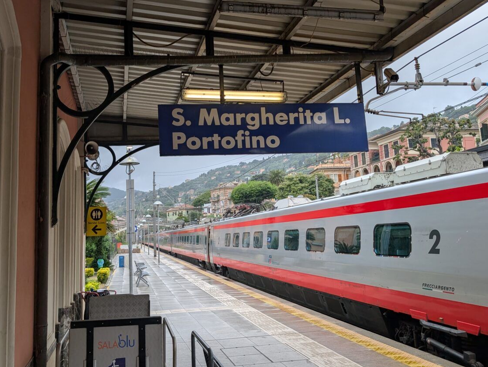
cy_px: 155
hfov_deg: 55.1
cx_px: 209
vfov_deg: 42.9
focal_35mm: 33
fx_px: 466
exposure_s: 1/400
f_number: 1.68
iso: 20
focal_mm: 6.9
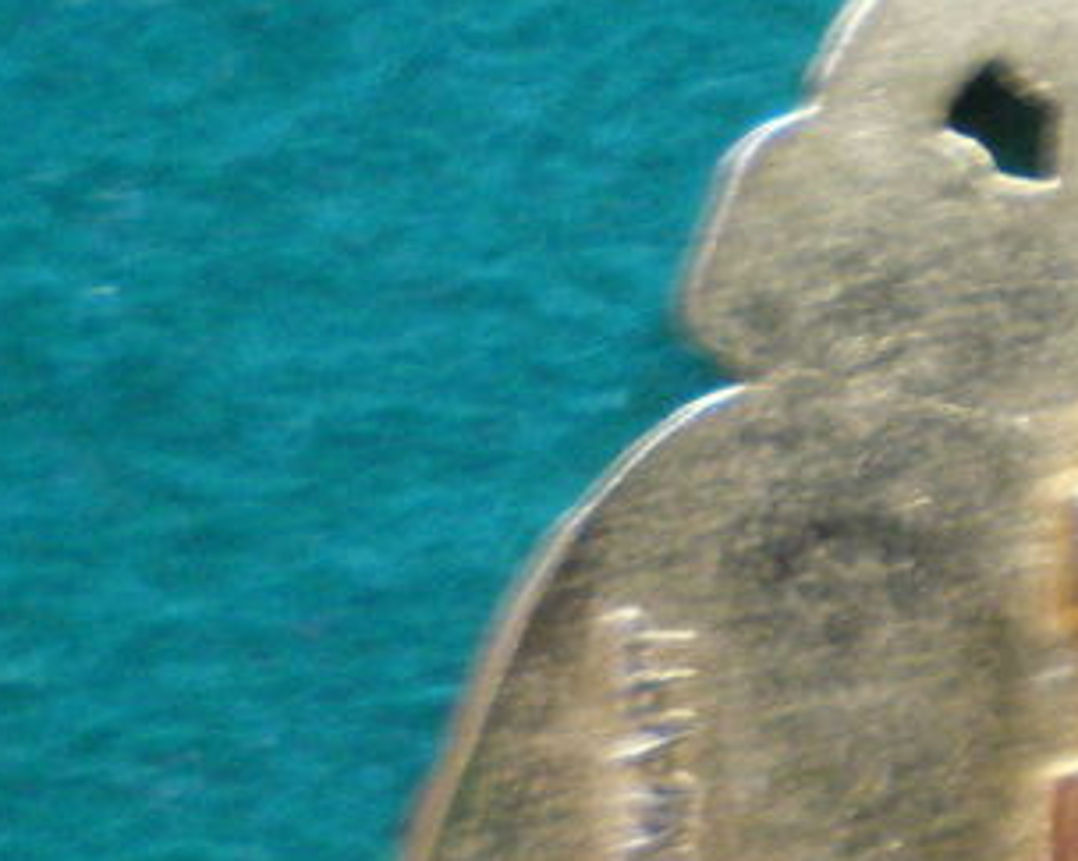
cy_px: 787
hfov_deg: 15.6
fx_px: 3891
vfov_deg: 12.5
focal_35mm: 122
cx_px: 901
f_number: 3.1
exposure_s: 1/10
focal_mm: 6.3
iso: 400
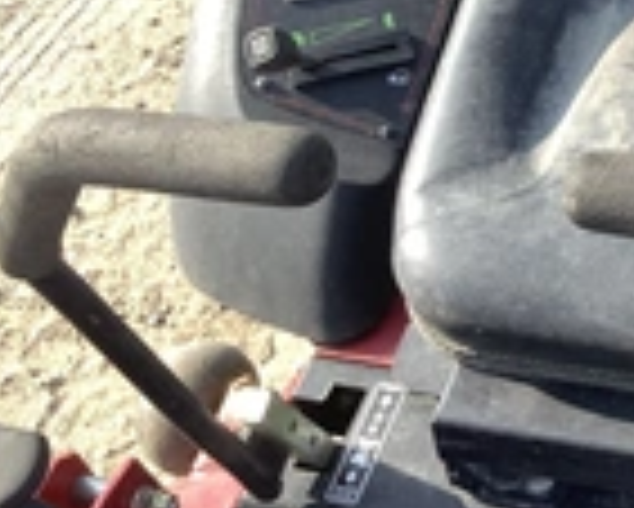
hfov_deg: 20.3
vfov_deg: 17.4
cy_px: -18
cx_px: 832
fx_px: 1615
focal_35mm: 86
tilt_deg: -46.8
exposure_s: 1/209
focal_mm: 3.3
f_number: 2.4
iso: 25
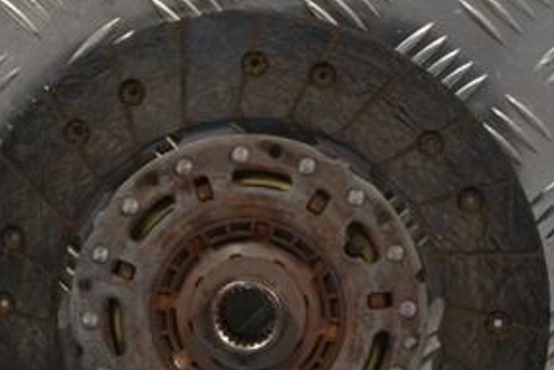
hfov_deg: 11.9
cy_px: 310
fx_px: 2647
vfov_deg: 8.0
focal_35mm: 172
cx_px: 190
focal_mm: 55
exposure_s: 1/250
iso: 3200
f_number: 8
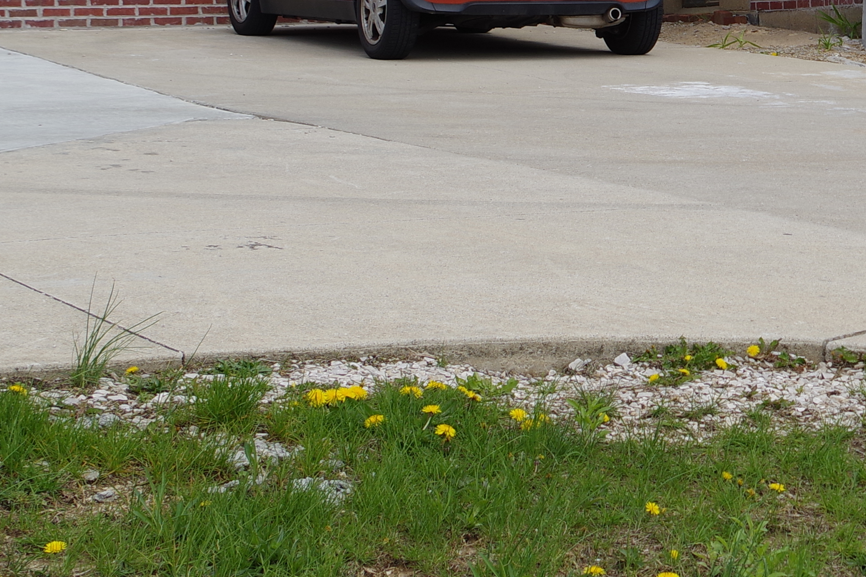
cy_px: -37
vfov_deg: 12.3
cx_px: 1094
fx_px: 2646
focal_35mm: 110
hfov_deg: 17.5
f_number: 8
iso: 100
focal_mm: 26.25
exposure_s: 1/200
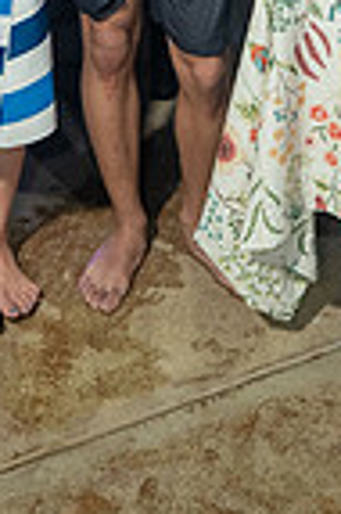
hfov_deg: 16.4
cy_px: -212
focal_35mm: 82
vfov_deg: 21.6
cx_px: 39
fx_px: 1168
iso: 640
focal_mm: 26
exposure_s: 1/160
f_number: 3.5
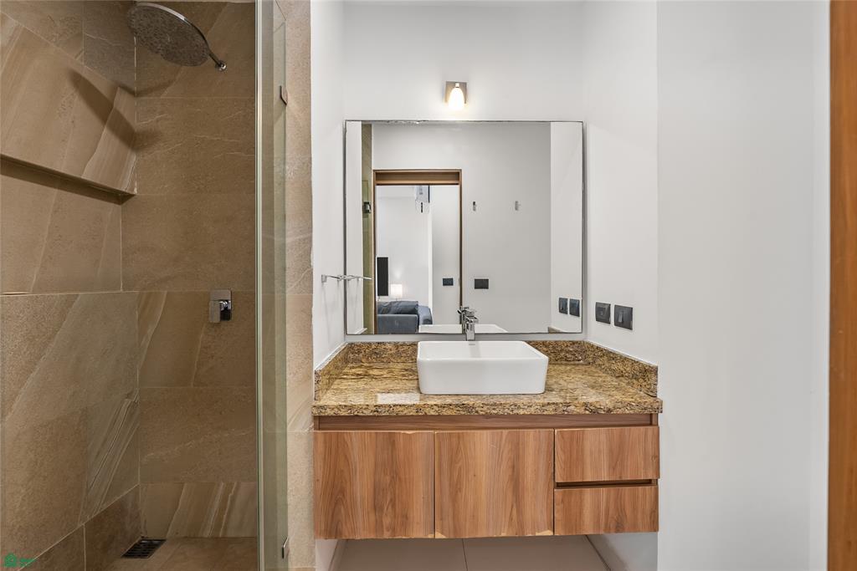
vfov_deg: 73.8
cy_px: 286
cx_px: 428
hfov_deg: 96.7
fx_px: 381
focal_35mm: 16
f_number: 9
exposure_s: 1/2
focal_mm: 16
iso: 500
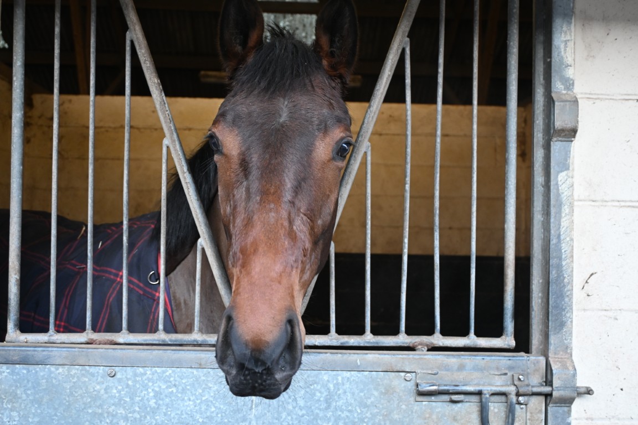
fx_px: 704
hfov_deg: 48.7
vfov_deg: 33.6
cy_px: 212
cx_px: 319
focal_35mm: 40
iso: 640
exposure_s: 1/125
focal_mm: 26.5
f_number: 4.5
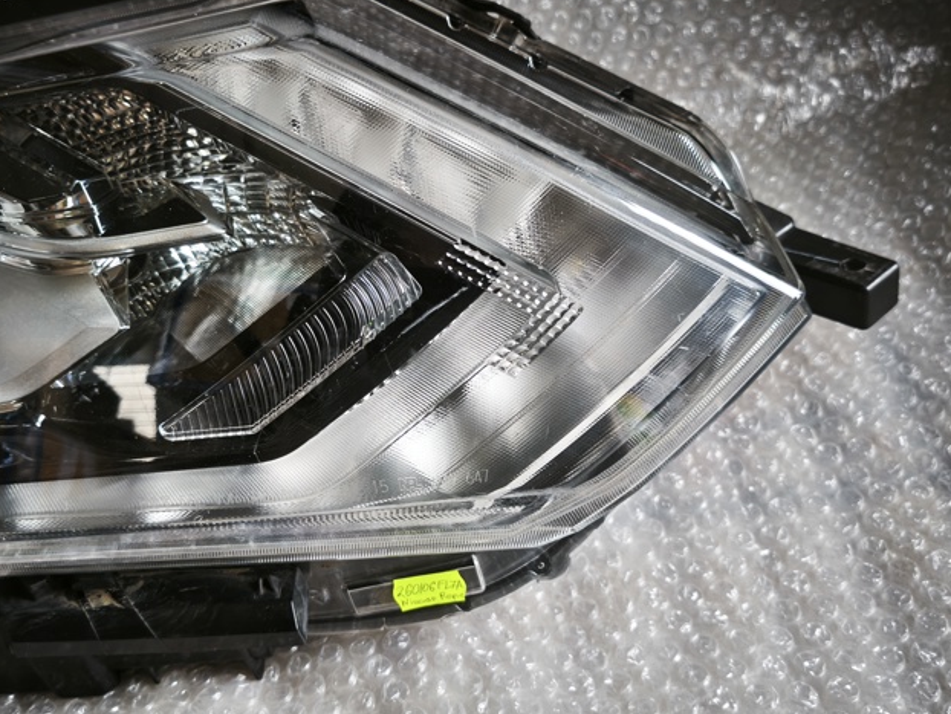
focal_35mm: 36
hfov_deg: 51.3
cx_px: 471
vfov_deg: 39.7
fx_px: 989
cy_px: 350
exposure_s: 1/100
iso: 200
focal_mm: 5.35
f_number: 1.7
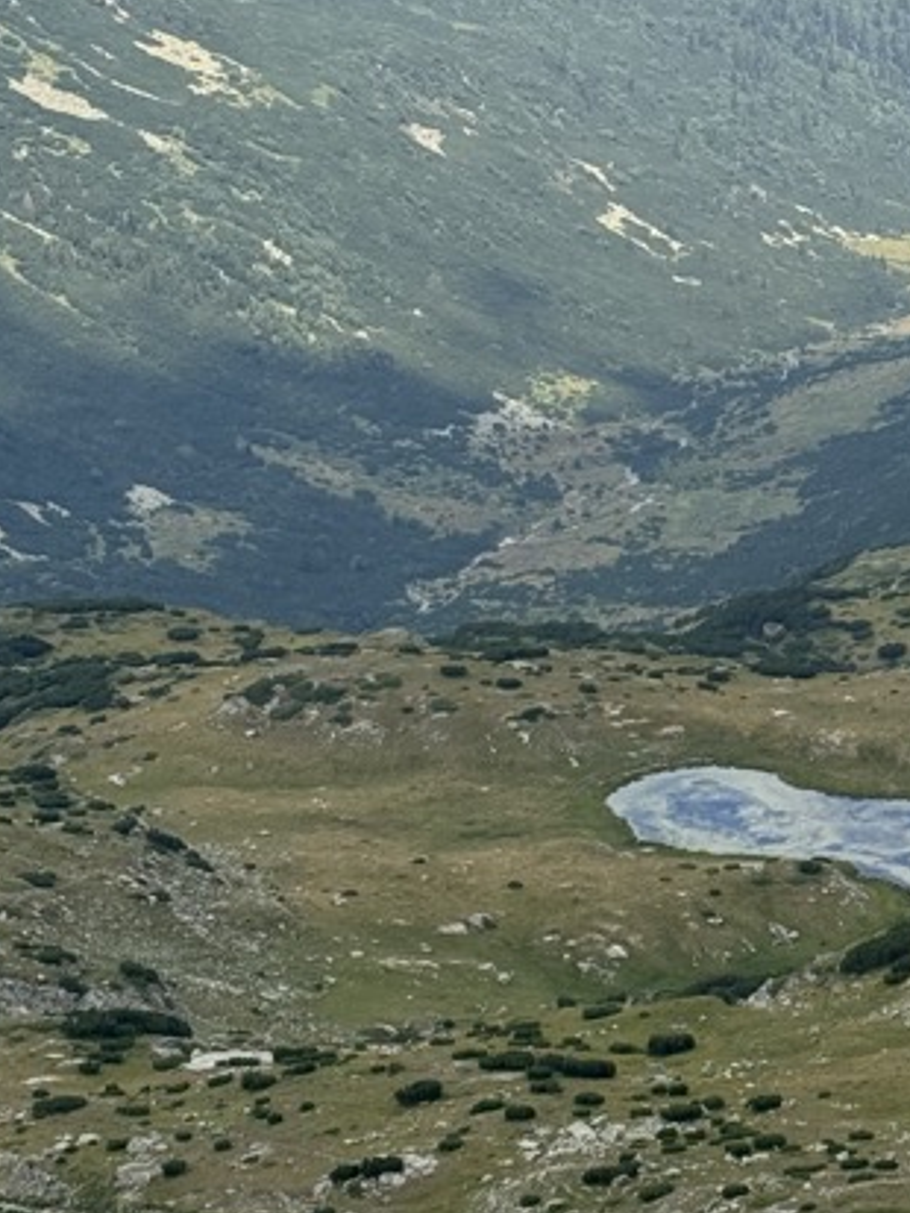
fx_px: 4169
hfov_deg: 12.2
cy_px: 350
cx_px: 1042
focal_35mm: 119
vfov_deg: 16.5
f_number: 1.78
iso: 64
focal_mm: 6.76
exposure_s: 1/2513
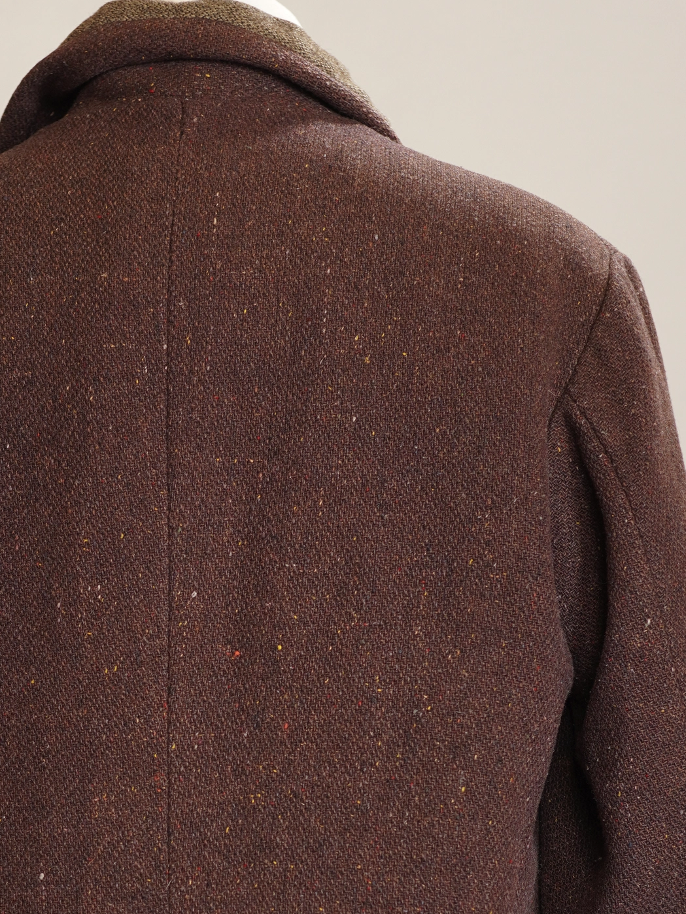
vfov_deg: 20.4
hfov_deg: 15.5
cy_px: 725
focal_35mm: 95
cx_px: 188
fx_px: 2511
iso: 200
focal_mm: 32
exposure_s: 1/50
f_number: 2.5
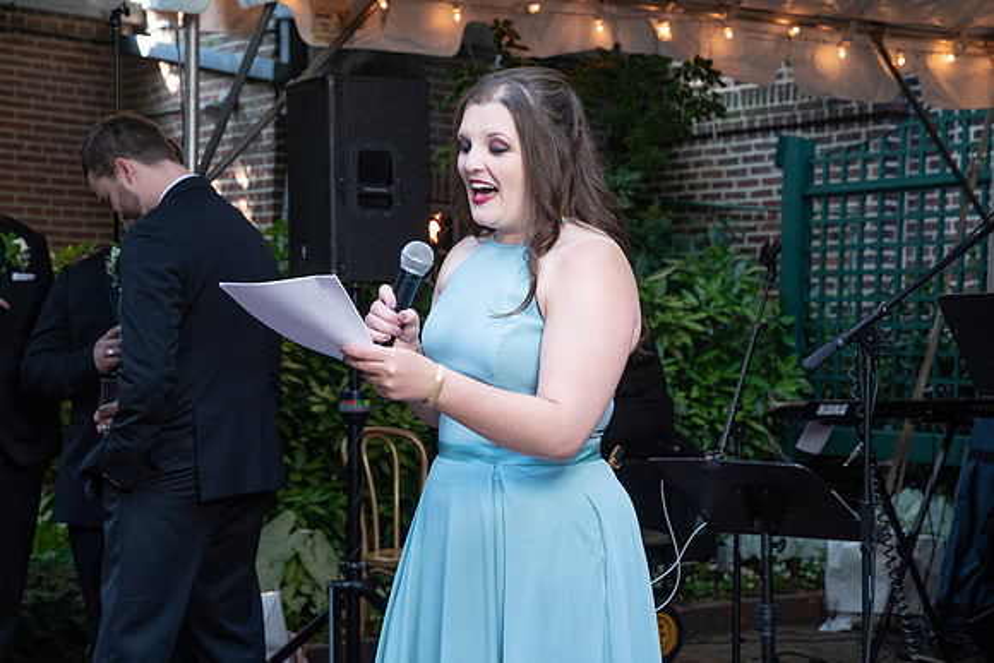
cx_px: 536
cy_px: 358
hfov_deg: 28.0
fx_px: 1996
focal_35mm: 72
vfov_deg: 18.9
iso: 1250
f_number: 5.6
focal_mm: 67
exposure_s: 1/250
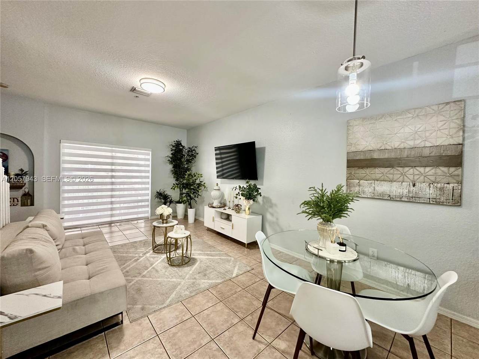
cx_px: 240
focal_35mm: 14
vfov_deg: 85.7
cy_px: 180
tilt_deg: -1.5
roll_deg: -1.4
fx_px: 194
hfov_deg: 102.1
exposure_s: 1/60
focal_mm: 2.22
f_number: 2.2
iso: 250
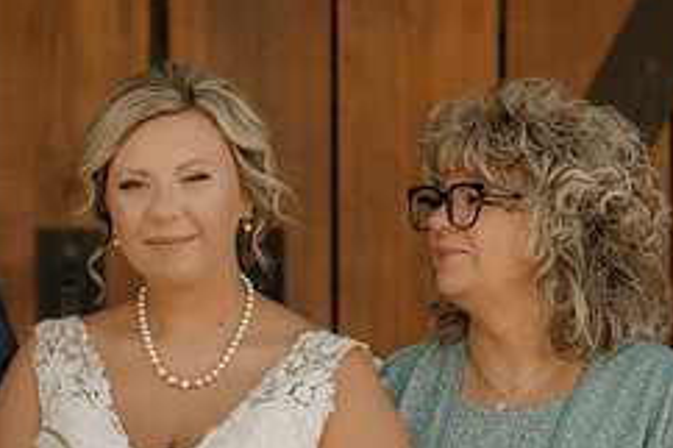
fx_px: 3138
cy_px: 305
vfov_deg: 8.2
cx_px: 133
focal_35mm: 168
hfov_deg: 12.2
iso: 250
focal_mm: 70
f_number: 2.8
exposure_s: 1/500
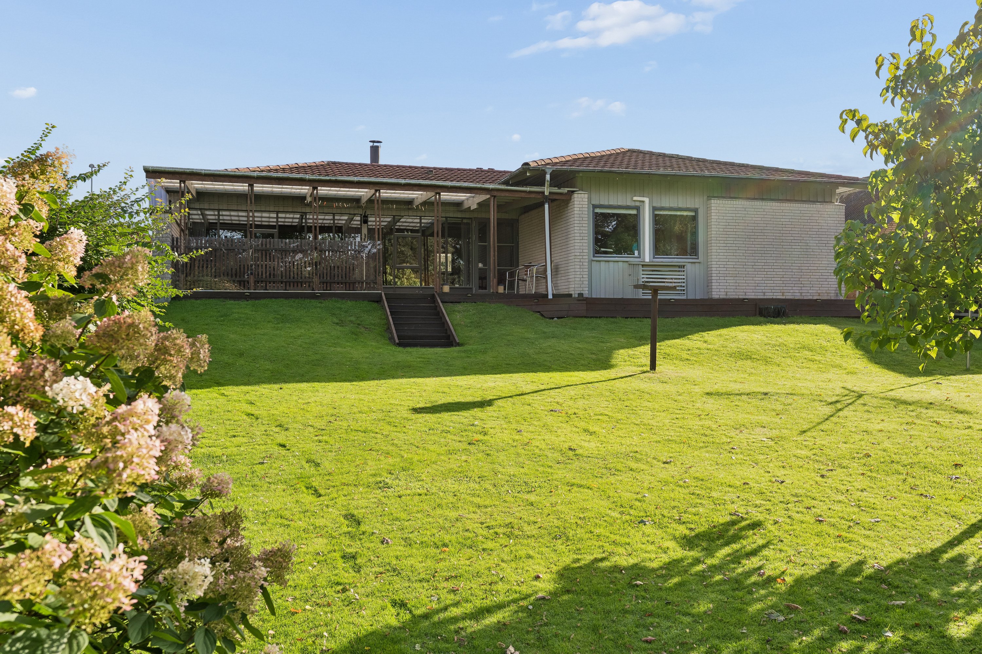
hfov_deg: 63.7
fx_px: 791
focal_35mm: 29
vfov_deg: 45.0
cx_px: 491
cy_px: 327
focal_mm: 29
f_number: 8
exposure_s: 1/200
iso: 200
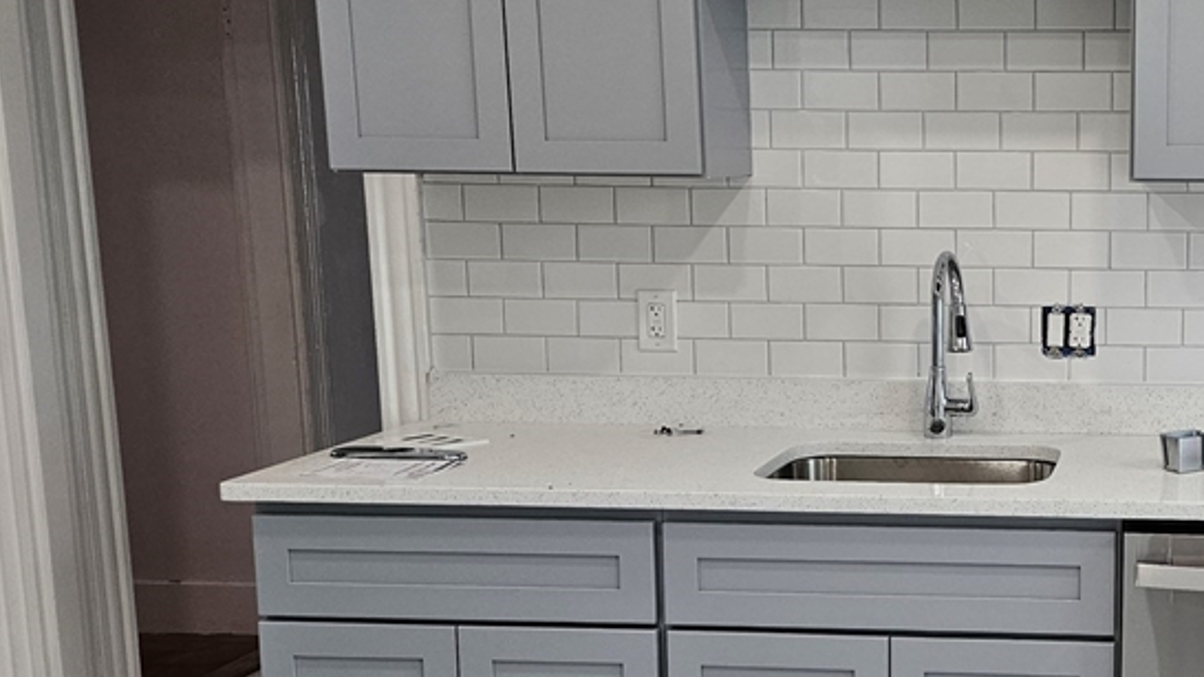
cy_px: 370
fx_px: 1500
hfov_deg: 40.3
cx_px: 1096
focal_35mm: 47
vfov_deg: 25.4
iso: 160
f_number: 1.8
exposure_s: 1/207
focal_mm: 5.4
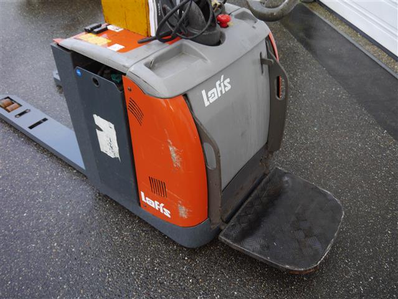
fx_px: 345
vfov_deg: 46.8
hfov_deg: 59.9
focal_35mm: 30
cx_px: 199
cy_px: 150
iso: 250
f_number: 3.5
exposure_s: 1/125
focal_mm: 15
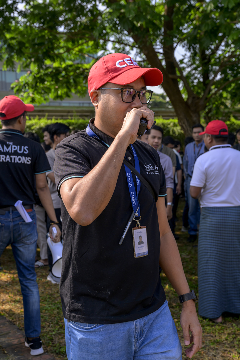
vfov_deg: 42.7
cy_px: 180
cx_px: 120
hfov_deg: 29.2
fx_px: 460
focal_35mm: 46
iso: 360
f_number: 7.1
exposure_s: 1/500
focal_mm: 46
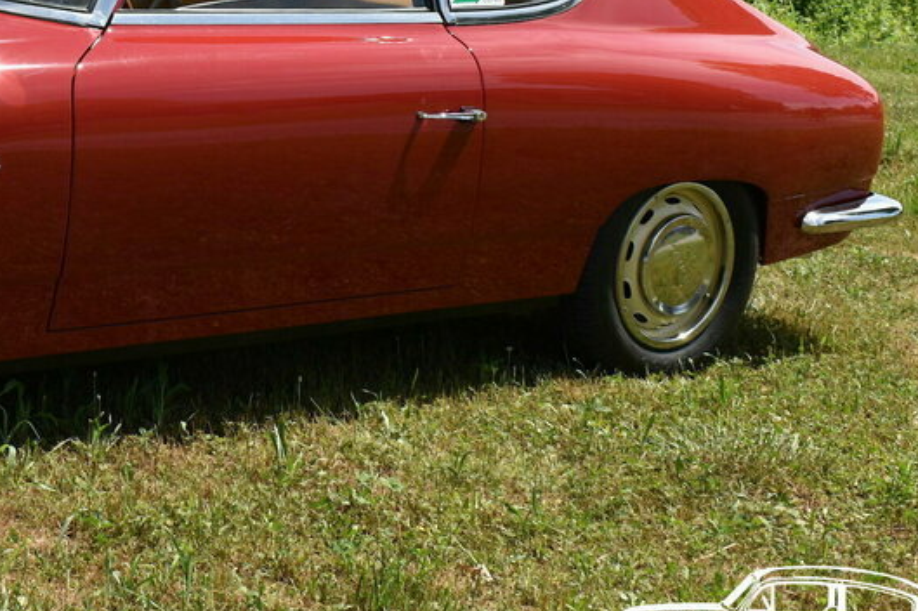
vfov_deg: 15.9
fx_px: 2170
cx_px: 57
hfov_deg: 23.2
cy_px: 90
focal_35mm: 85
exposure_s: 1/320
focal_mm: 25
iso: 100
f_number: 9
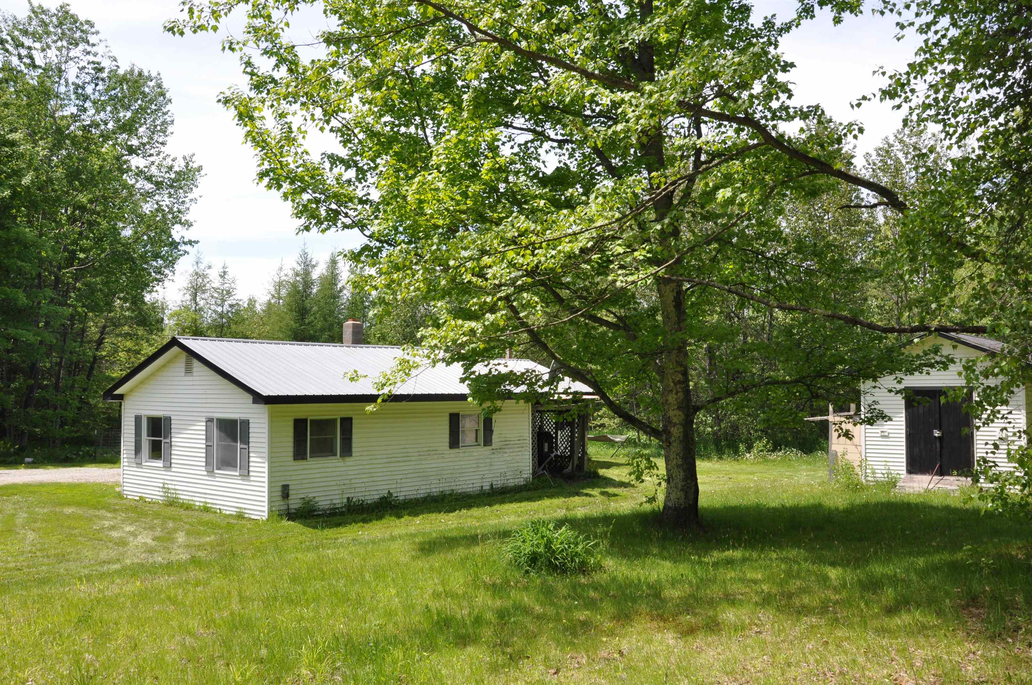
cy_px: 342
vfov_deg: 39.9
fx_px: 945
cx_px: 516
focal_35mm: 33
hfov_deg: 57.3
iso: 400
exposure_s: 1/200
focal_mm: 22
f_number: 14
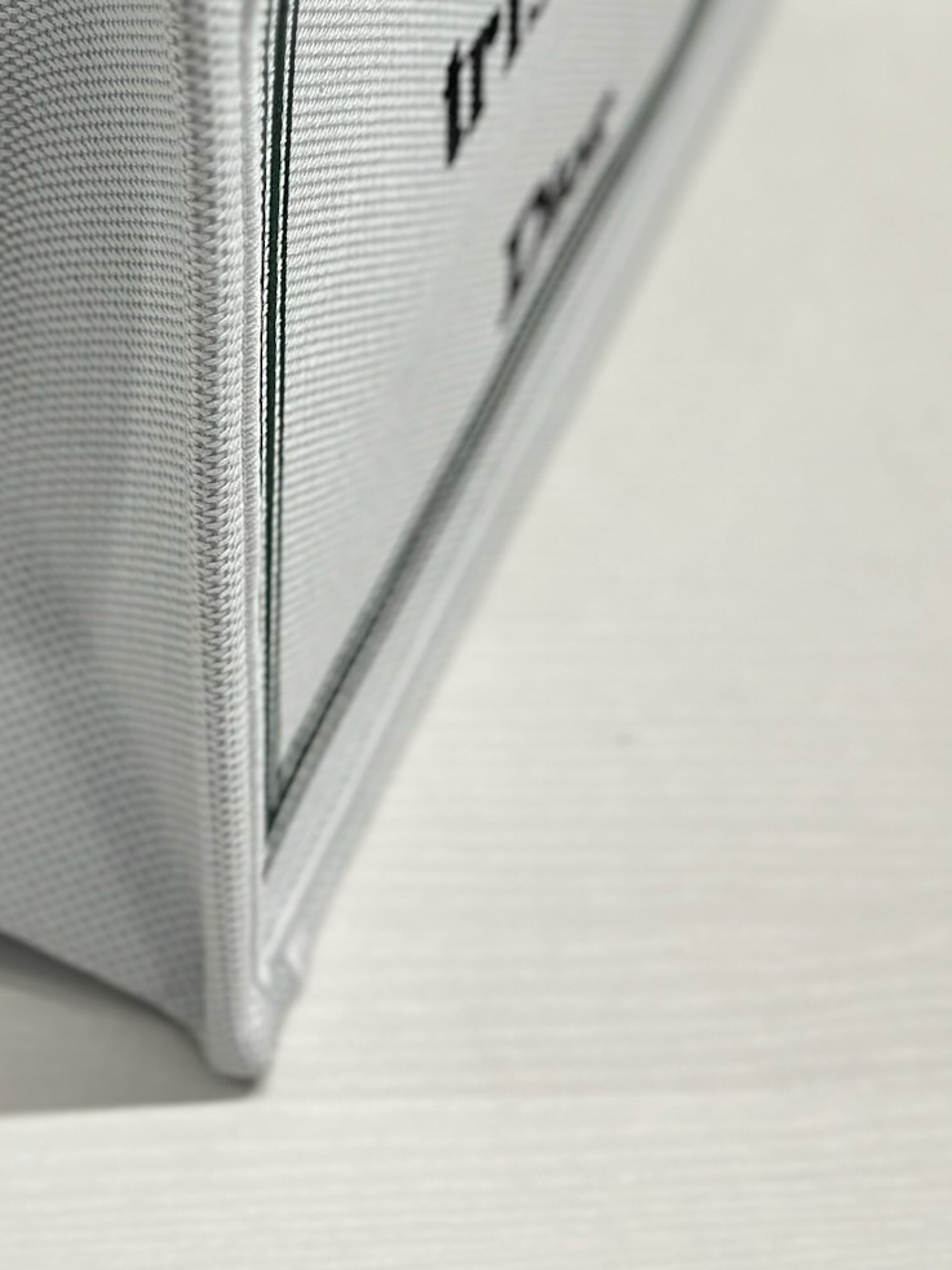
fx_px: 3668
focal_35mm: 100
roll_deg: -3.4
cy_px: -10
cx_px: -32
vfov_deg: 19.1
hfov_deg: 14.5
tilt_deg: -44.0
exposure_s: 1/421
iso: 80
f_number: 1.78
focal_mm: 6.86
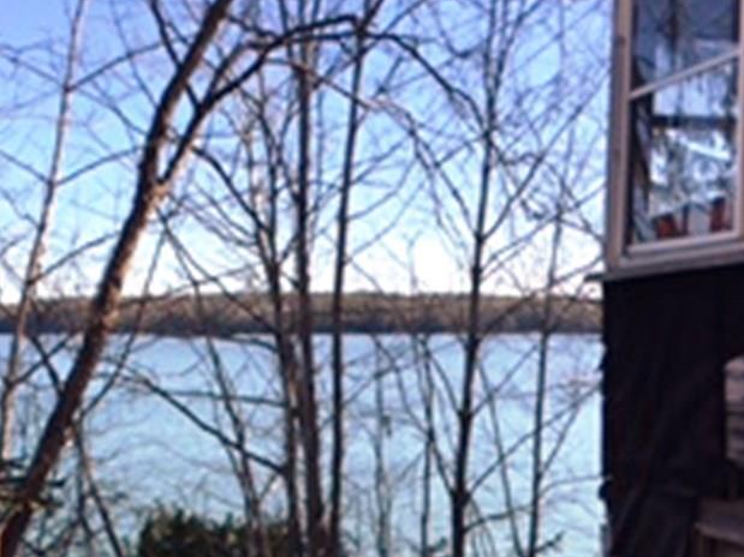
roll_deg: +0.5
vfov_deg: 30.1
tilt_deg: -3.8
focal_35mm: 48
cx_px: 173
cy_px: 363
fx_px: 1031
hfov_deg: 38.5
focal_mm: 4.15
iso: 32
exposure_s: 1/1236
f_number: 2.2
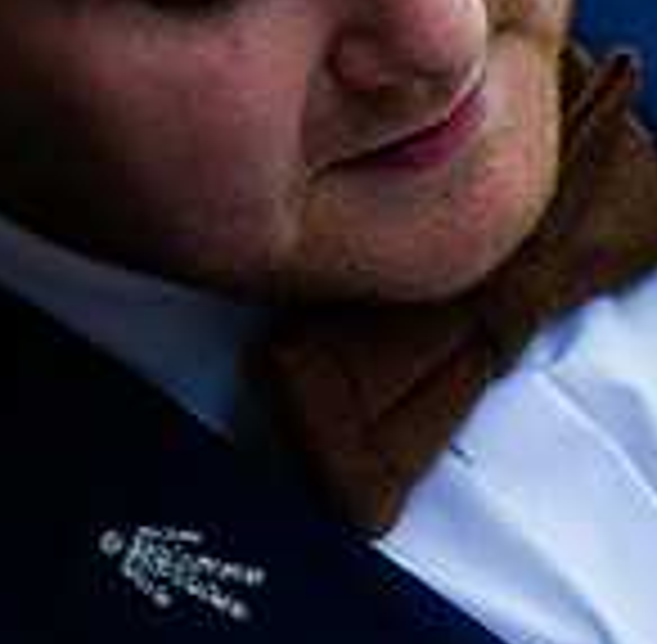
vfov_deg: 4.3
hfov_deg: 4.4
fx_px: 8629
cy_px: 109
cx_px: 362
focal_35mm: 406
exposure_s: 1/250
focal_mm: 85
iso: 100
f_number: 2.5
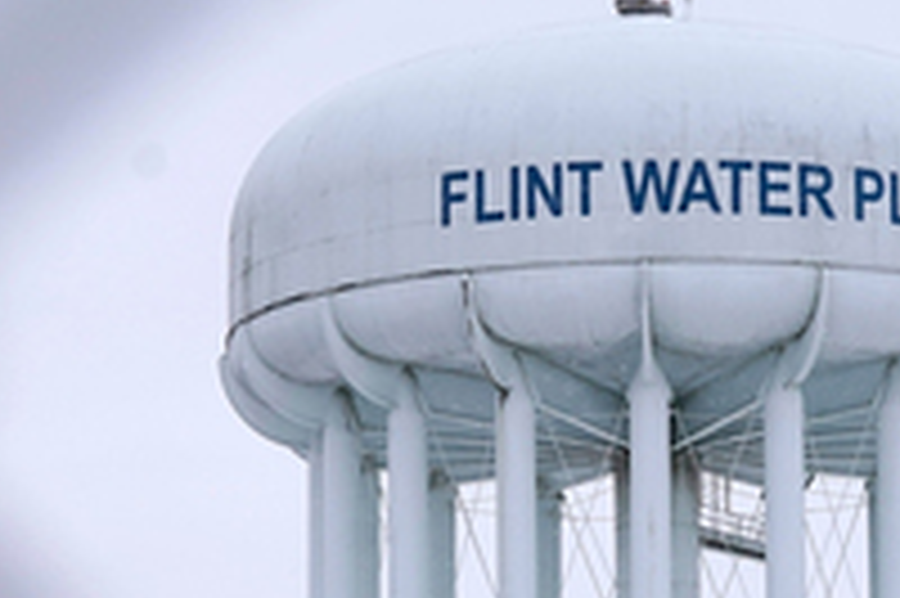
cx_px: 594
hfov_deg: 9.8
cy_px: 436
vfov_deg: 6.5
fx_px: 5246
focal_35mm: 210
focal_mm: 70
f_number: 7.1
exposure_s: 1/400
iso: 250
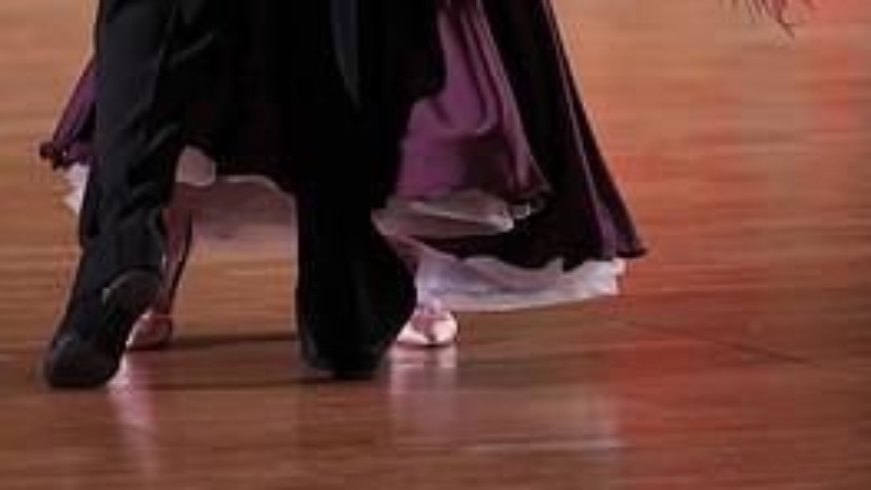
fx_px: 9886
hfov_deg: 5.0
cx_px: 429
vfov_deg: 2.8
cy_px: -315
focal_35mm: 428
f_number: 2.8
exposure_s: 1/500
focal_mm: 185
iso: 1000
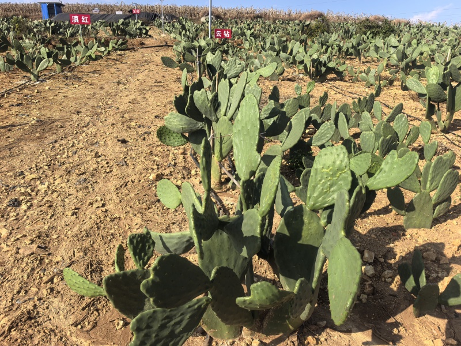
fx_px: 360
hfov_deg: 65.3
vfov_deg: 51.4
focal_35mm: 27
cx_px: 230
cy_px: 173
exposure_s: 1/1297
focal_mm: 6.98
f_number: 2
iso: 50
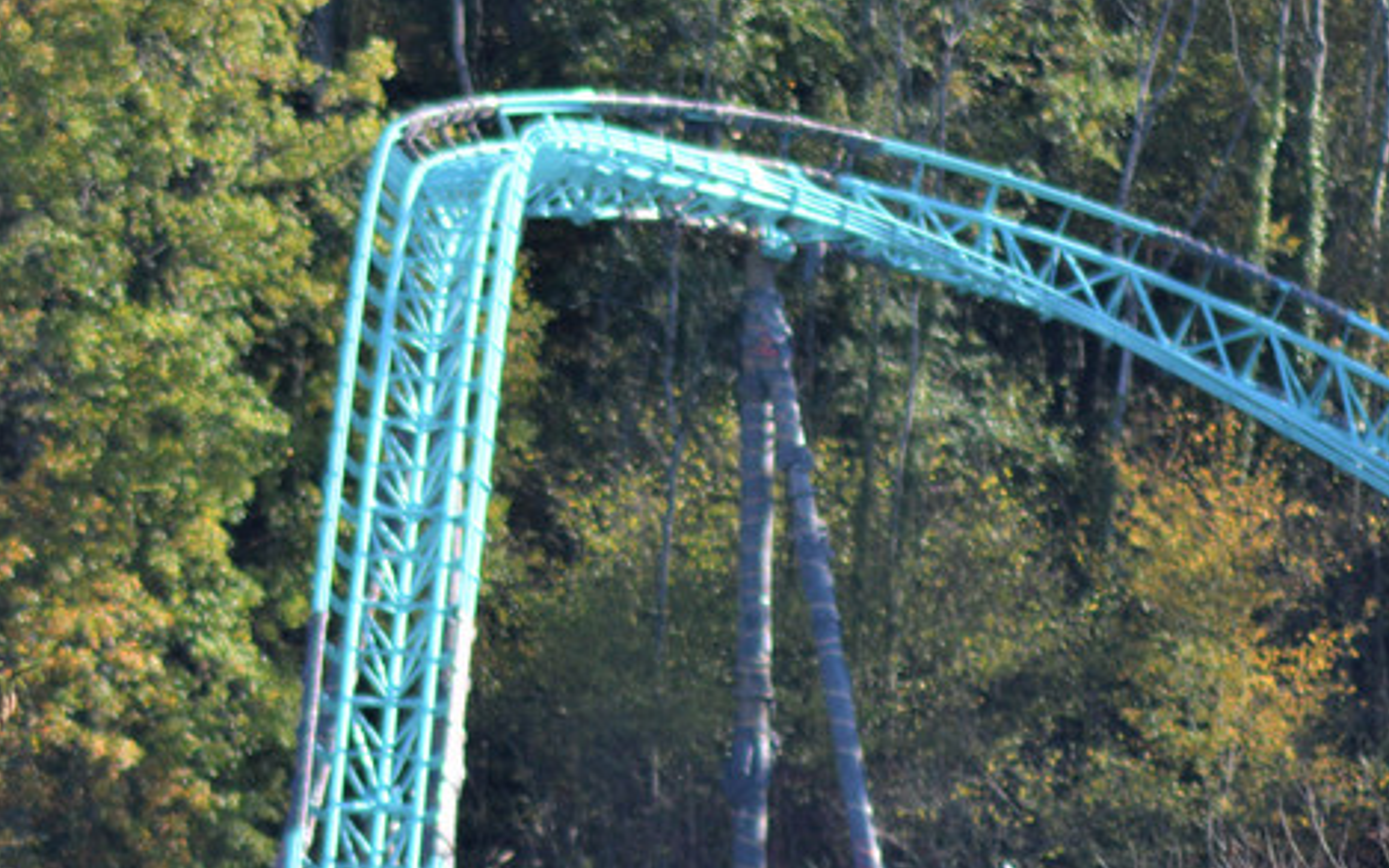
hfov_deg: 2.3
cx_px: 475
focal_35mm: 901
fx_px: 34103
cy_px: 613
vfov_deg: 1.5
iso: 400
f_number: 5
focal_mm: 230
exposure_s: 1/1000
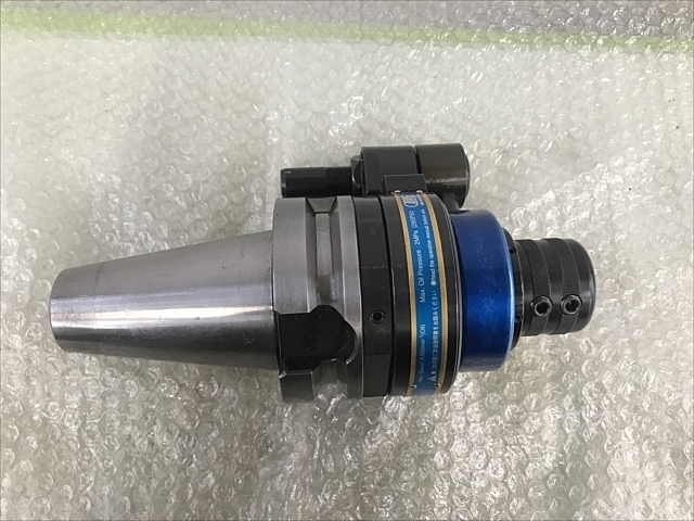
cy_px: 260
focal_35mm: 28
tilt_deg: -74.2
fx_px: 561
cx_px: 347
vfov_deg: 49.7
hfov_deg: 63.4
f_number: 1.8
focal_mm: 3.99
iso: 40
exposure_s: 1/20
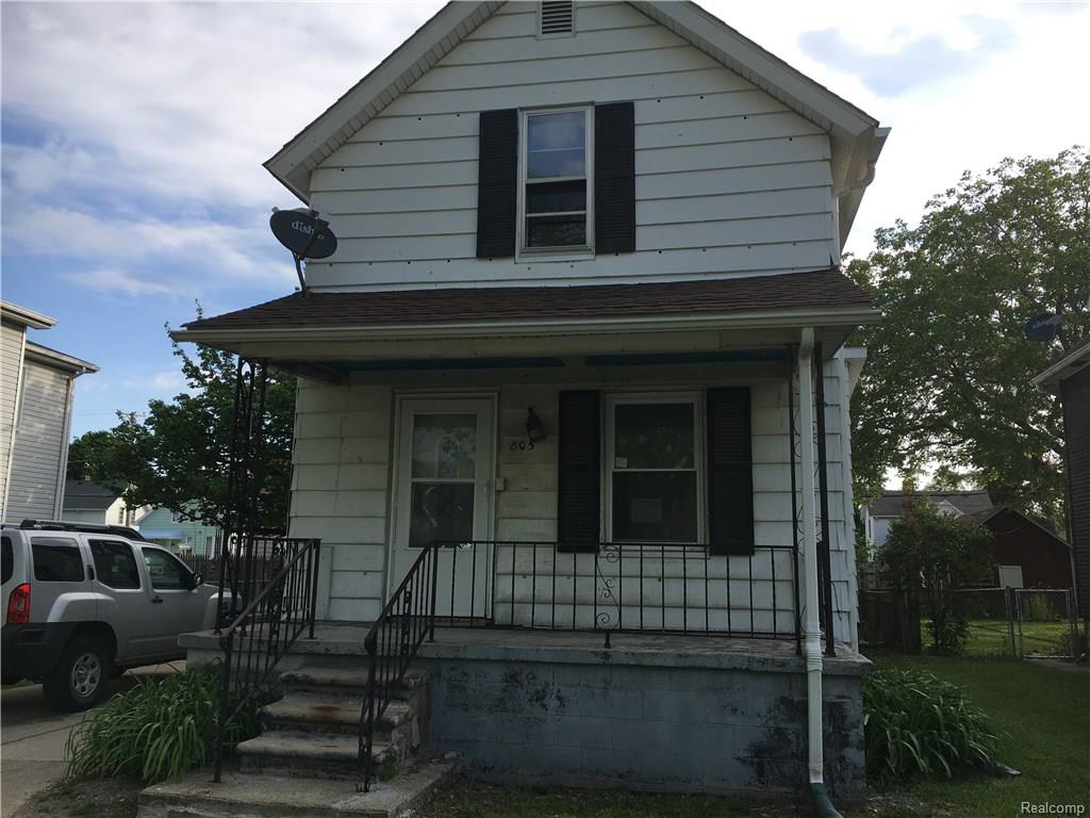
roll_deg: -1.5
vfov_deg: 48.2
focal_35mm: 29
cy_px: 409
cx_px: 545
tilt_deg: +9.8
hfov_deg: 61.7
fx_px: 913
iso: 25
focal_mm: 4.15
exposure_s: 1/905
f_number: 2.2
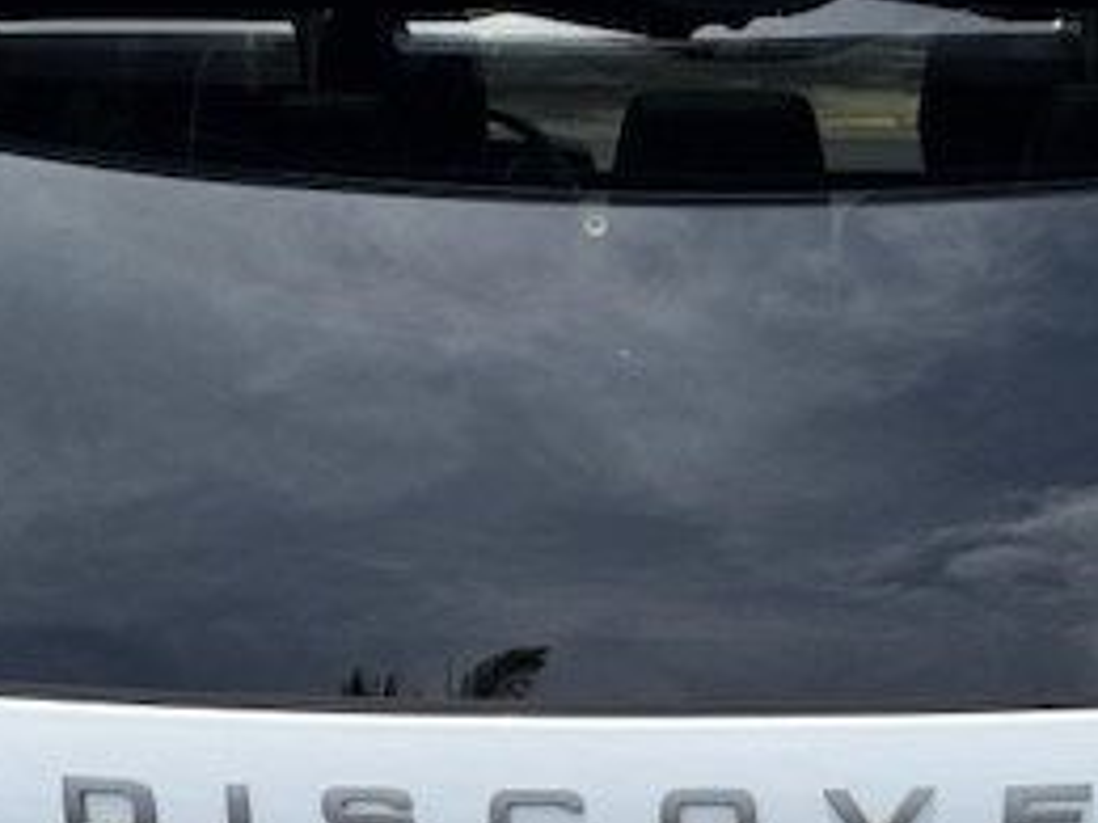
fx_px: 1871
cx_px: 714
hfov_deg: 32.5
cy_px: 988
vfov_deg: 22.8
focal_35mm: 59
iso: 80
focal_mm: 6.76
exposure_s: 1/3759
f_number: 1.78
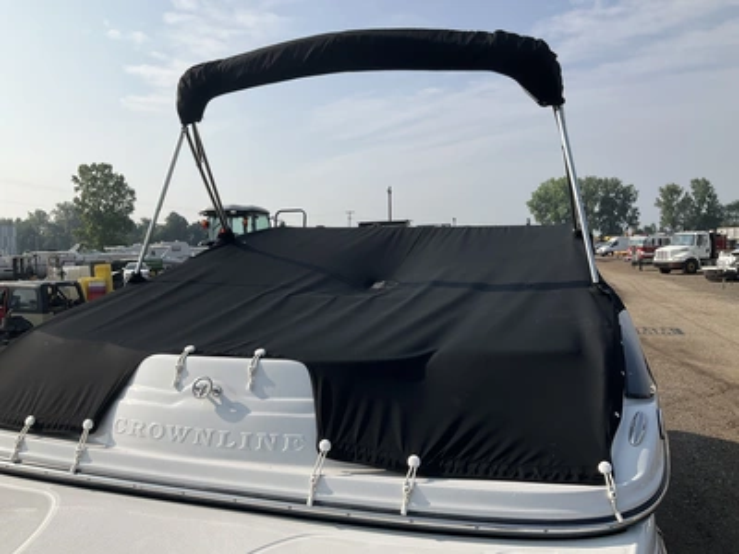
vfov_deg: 48.2
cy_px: 277
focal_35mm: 29
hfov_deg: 61.7
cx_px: 370
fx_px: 619
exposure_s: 1/2801
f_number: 1.8
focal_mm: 3
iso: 25
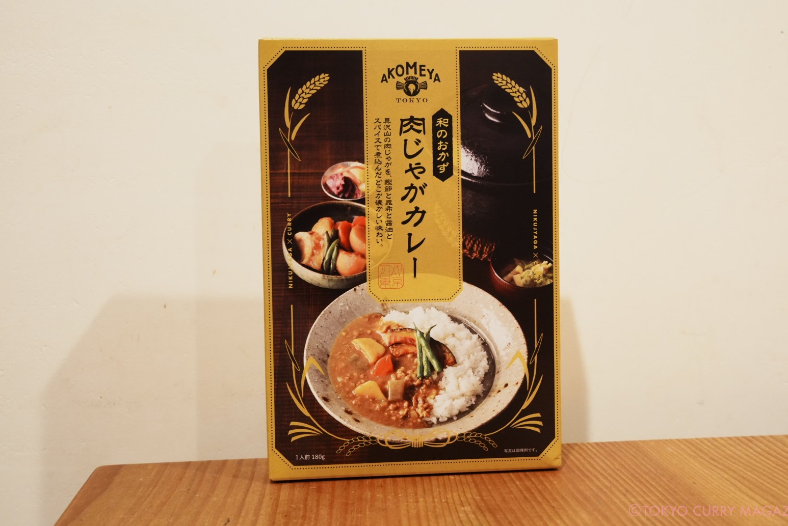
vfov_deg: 29.3
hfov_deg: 42.7
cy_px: 252
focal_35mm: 46
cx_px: 411
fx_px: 1008
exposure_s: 1/20
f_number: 9
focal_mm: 44
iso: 4000
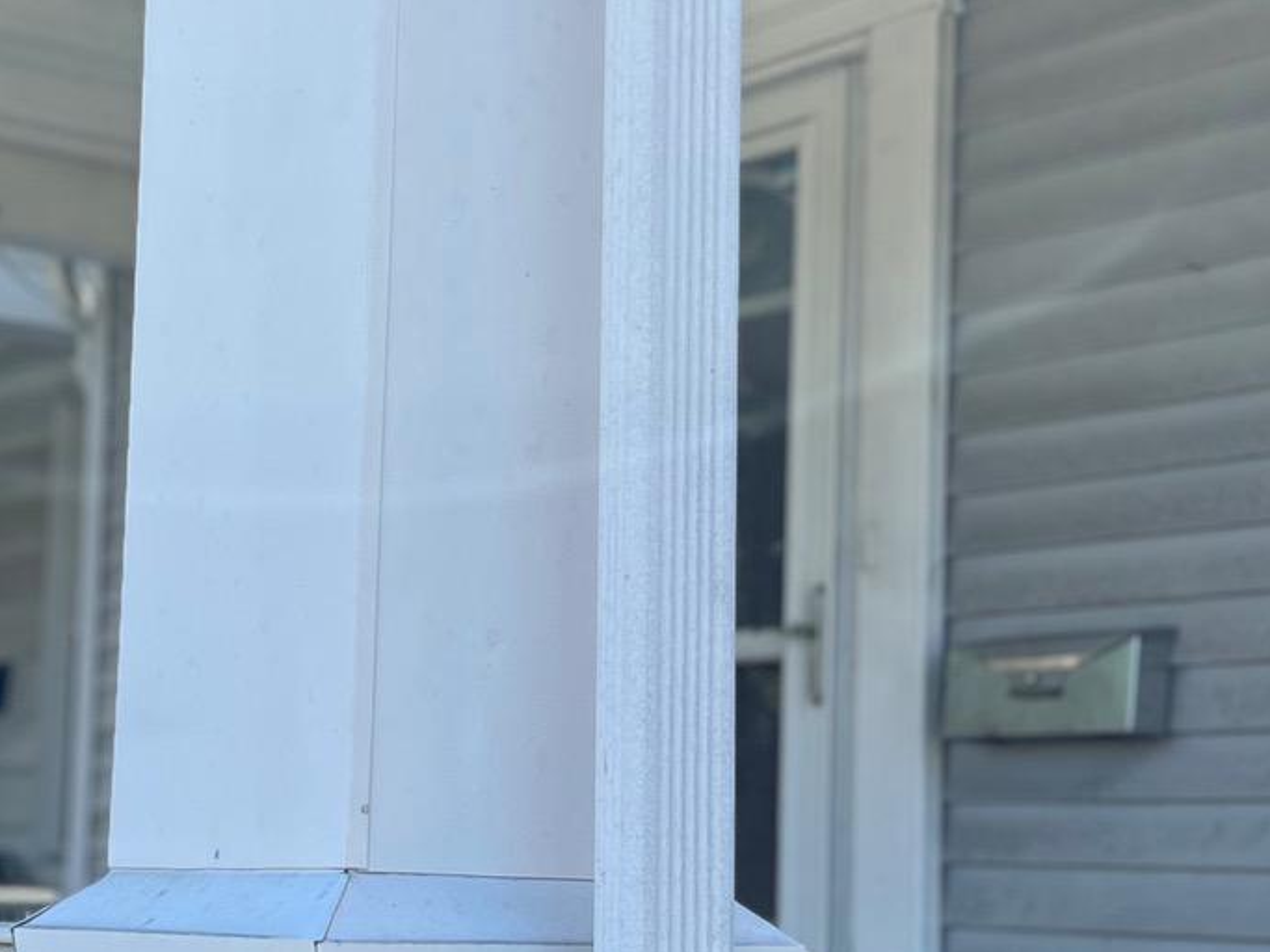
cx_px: 443
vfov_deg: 18.8
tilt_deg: +4.9
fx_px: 2861
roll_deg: -1.5
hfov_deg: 24.9
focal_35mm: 78
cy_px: 619
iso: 50
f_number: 1.5
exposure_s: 1/1412
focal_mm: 5.7
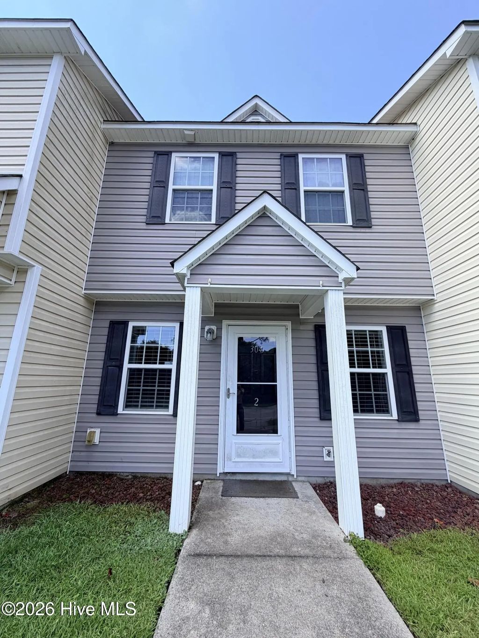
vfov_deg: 102.1
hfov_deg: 85.7
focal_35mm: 14
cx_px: 240
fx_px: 258
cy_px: 319
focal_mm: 2.22
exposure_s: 1/502
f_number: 2.2
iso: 64
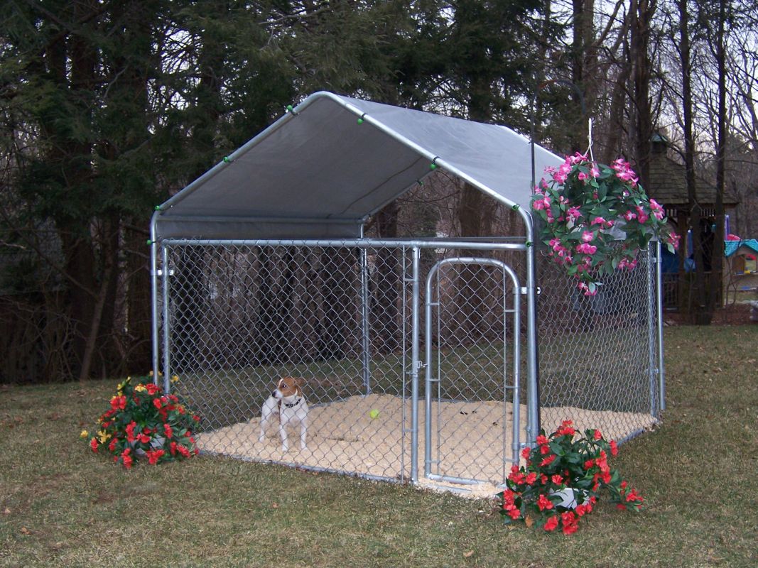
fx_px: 1073
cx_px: 379
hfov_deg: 38.9
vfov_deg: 29.7
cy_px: 284
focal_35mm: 49
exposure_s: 1/60
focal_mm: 8.2
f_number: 3.4
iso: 140
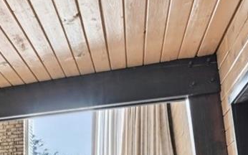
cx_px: -139
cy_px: 214
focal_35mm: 66
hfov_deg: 23.6
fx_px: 446
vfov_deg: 18.1
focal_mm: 14
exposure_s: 1/8
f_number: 11
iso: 400
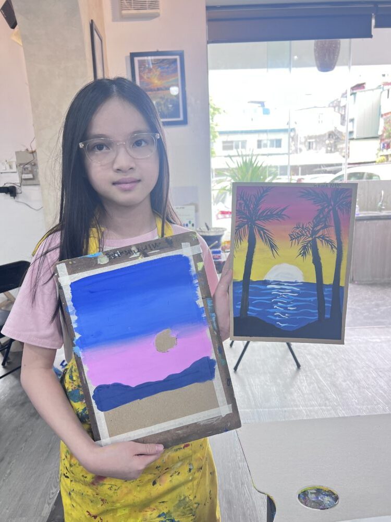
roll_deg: +1.0
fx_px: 392
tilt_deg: -11.9
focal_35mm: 26
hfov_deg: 53.1
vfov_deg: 67.3
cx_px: 196
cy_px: 261
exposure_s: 1/121
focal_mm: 5.7
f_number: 1.5
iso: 100
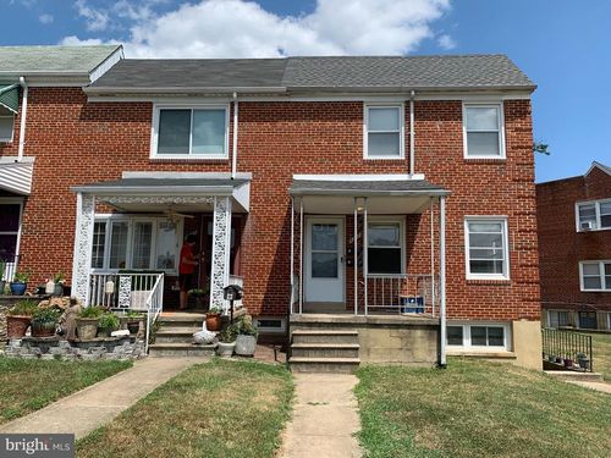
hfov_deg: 67.3
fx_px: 459
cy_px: 229
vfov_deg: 53.1
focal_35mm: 26
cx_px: 306
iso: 25
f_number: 1.8
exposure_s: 1/2545
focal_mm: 4.25
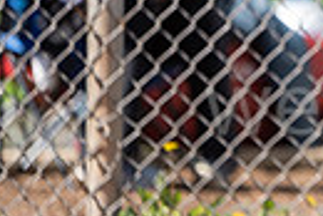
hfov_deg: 2.3
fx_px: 8003
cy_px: -113
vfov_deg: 1.5
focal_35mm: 891
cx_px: 644
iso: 200
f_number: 3.2
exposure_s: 1/1600
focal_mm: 200
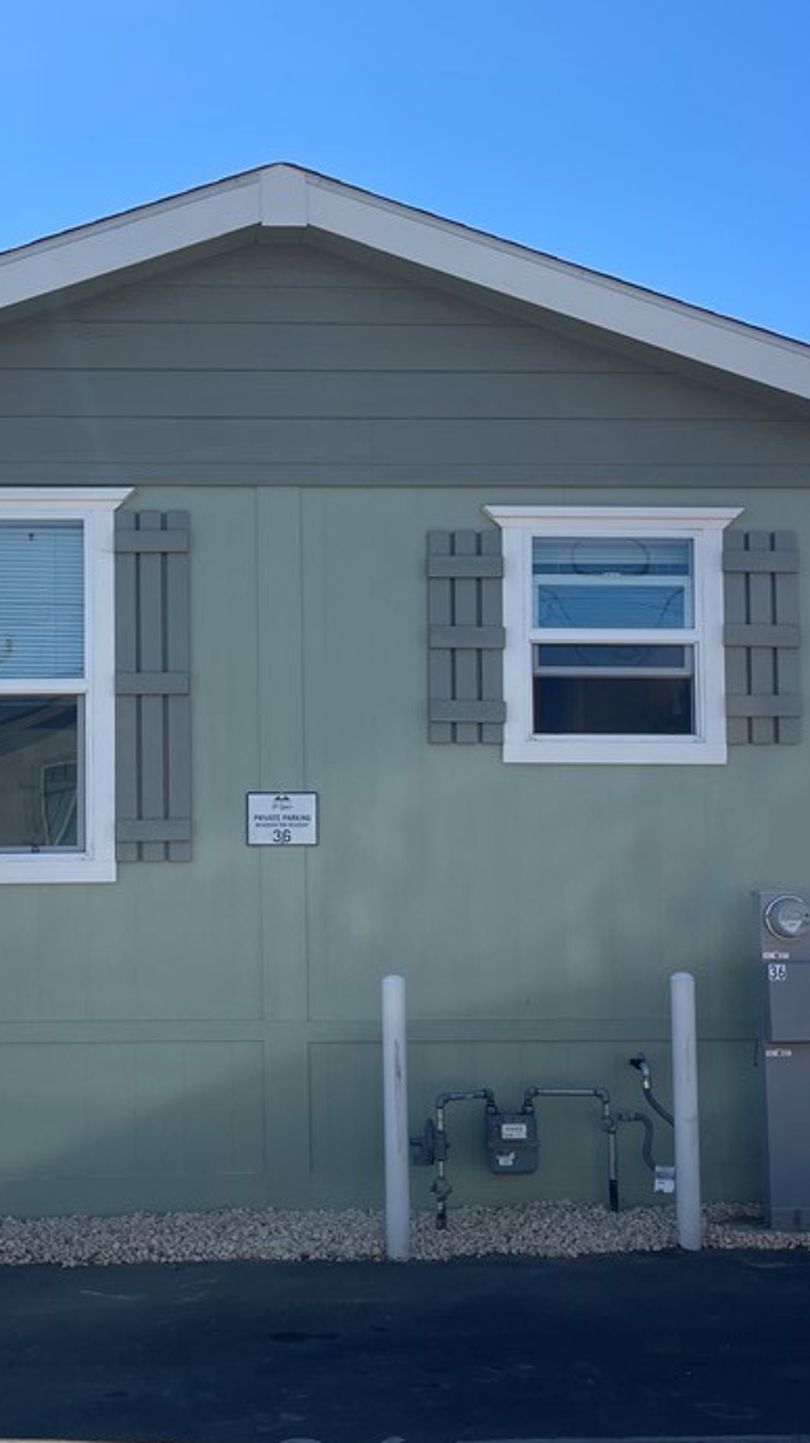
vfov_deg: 48.3
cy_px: 764
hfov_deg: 28.0
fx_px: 1606
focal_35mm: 42
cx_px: 223
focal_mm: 5.1
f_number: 1.6
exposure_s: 1/2717
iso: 32
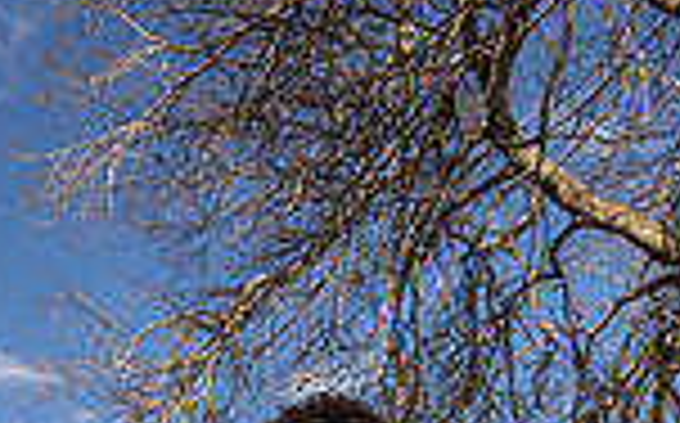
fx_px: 1351
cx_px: 324
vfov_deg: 13.5
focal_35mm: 73
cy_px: 981
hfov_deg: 28.2
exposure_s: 1/250
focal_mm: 24
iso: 125
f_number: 8
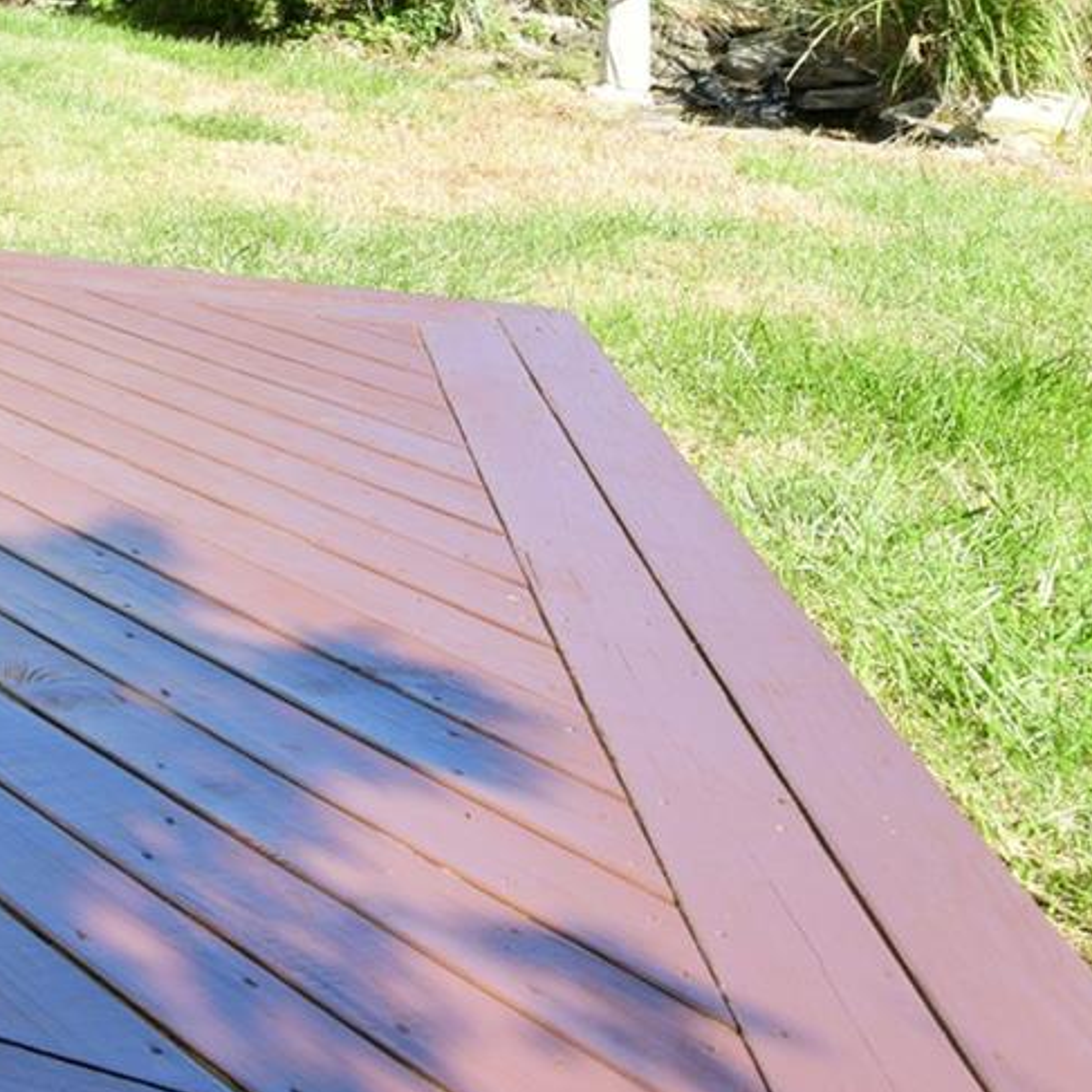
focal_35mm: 50
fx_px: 1785
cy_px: -158
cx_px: -917
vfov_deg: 29.9
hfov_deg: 21.2
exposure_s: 1/30
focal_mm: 14
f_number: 10
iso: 100
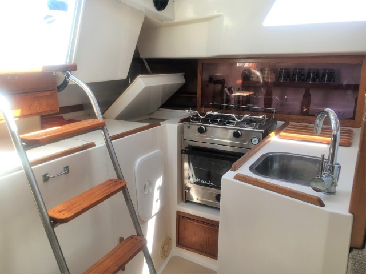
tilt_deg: -14.2
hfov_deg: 61.7
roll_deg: -0.1
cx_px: 183
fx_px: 307
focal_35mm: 29
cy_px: 137
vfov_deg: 48.2
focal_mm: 4.15
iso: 25
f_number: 2.2
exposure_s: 1/100
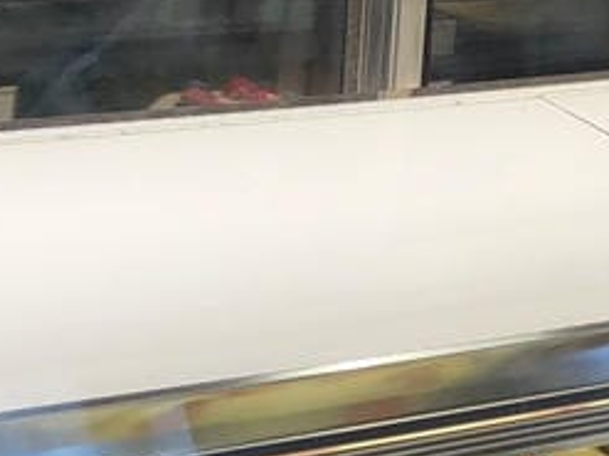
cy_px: 710
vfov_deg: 10.5
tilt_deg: -28.6
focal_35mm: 136
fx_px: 2391
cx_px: 436
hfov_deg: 14.5
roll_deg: -5.0
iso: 32
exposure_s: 1/120
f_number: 1.8
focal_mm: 3.99
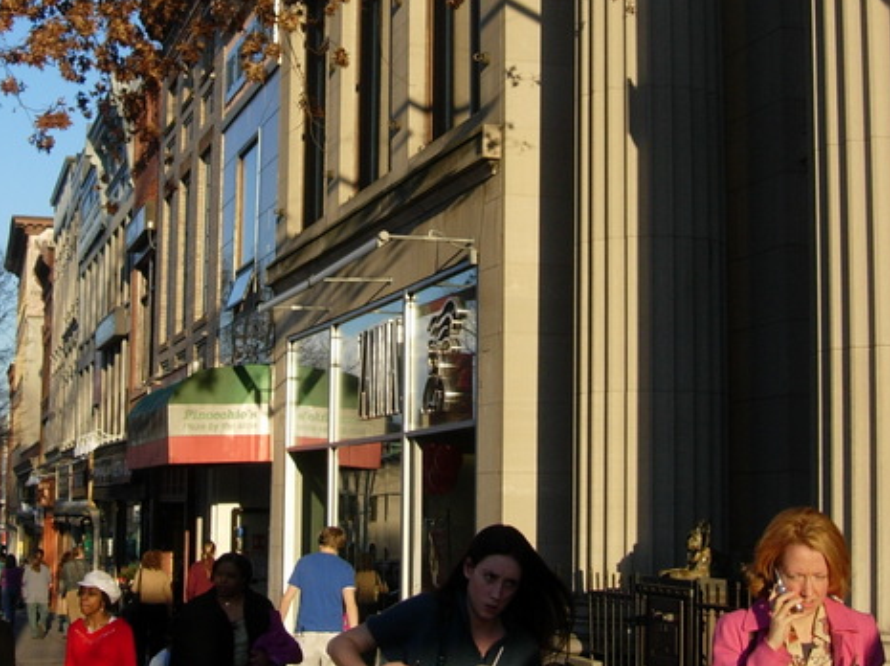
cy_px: 291
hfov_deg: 28.9
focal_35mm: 67
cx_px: 368
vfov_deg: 21.9
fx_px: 1721
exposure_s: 1/1024
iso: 64
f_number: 2.8
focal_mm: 7.8
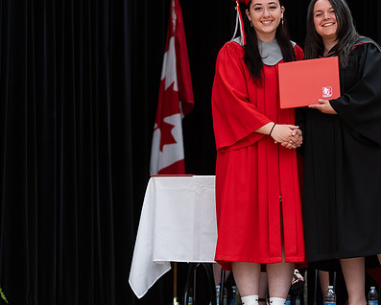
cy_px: 160
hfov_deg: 11.7
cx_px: 271
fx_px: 1861
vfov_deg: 9.4
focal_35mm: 165
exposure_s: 1/200
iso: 1000
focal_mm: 85
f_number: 2.8
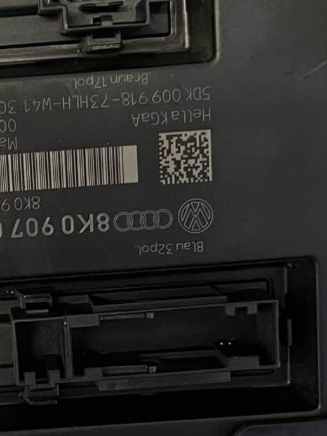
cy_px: 298
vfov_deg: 20.1
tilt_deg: -78.0
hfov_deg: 14.9
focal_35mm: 97
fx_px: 1221
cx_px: -35
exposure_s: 1/50
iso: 100
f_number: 1.6
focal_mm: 5.1
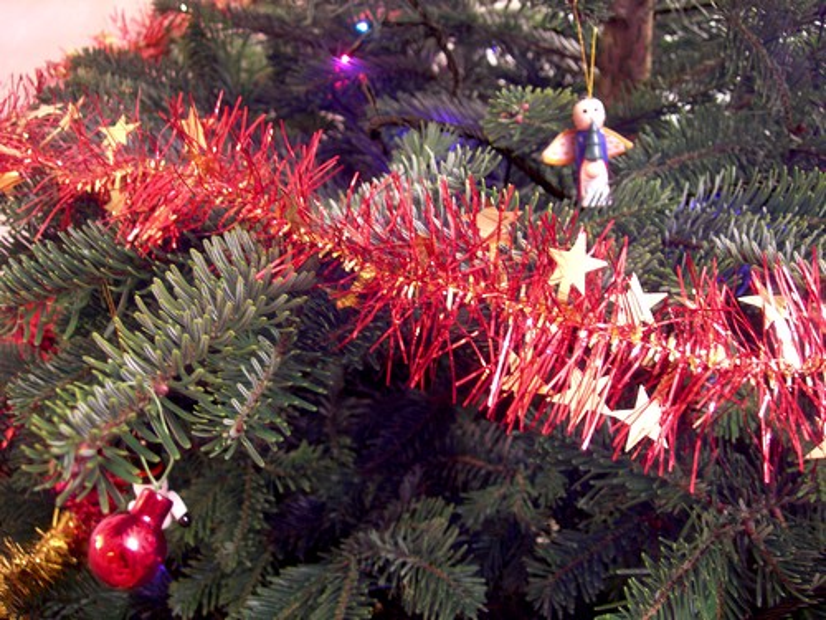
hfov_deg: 49.0
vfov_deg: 37.7
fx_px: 907
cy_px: 310
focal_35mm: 38
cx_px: 413
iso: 200
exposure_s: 2
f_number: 2.8
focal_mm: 7.8
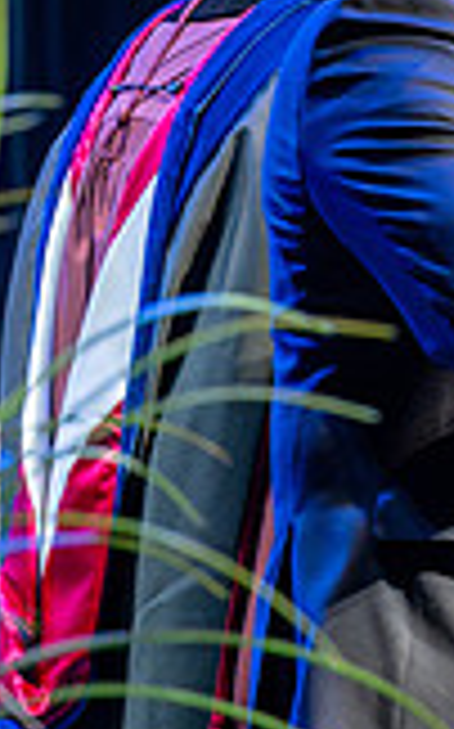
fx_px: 5057
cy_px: 146
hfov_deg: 5.1
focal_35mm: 255
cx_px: 710
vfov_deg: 8.2
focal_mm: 70
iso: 800
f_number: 2.8
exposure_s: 1/200
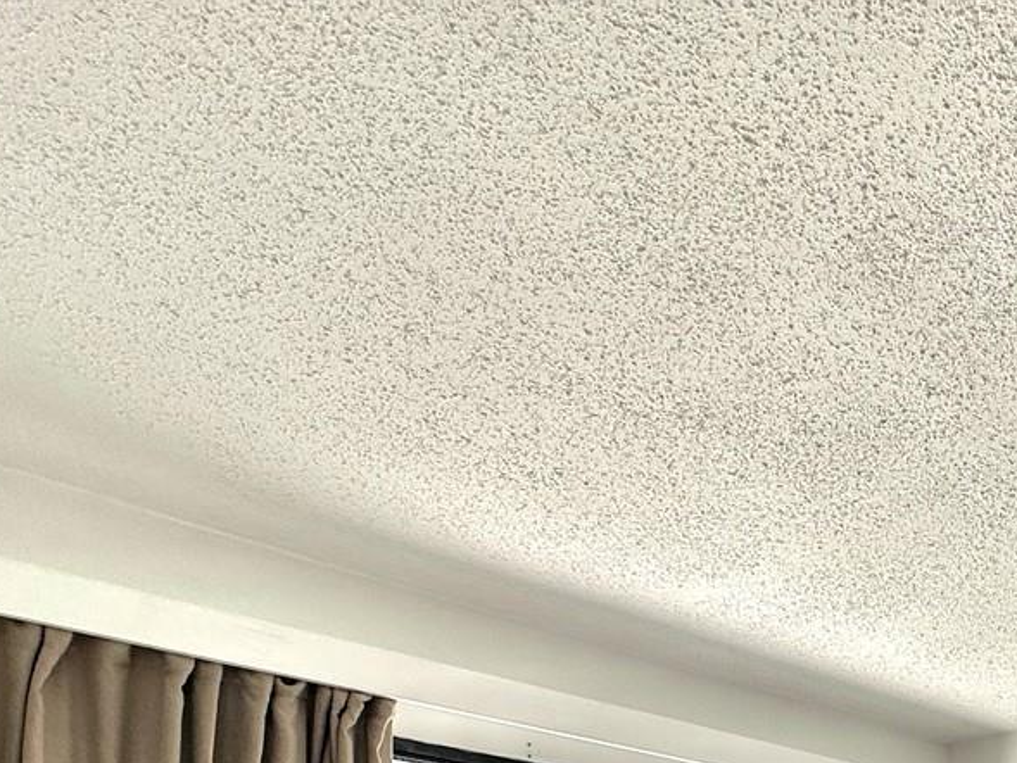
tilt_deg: +0.5
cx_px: 915
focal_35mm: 38
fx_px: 1117
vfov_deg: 29.2
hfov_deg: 44.5
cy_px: 1031
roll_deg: +0.1
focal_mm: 2.22
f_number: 2.2
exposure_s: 1/1416
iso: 40
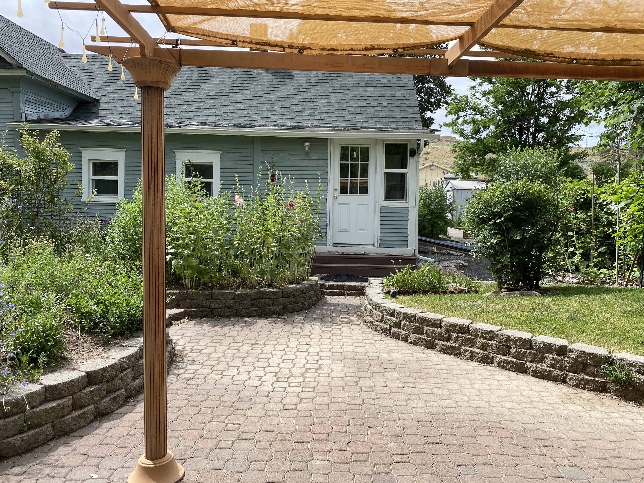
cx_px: 322
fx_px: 484
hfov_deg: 67.3
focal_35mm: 26
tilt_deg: -3.4
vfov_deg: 53.1
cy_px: 242
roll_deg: -0.9
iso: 32
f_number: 1.8
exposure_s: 1/1565
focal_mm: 4.25
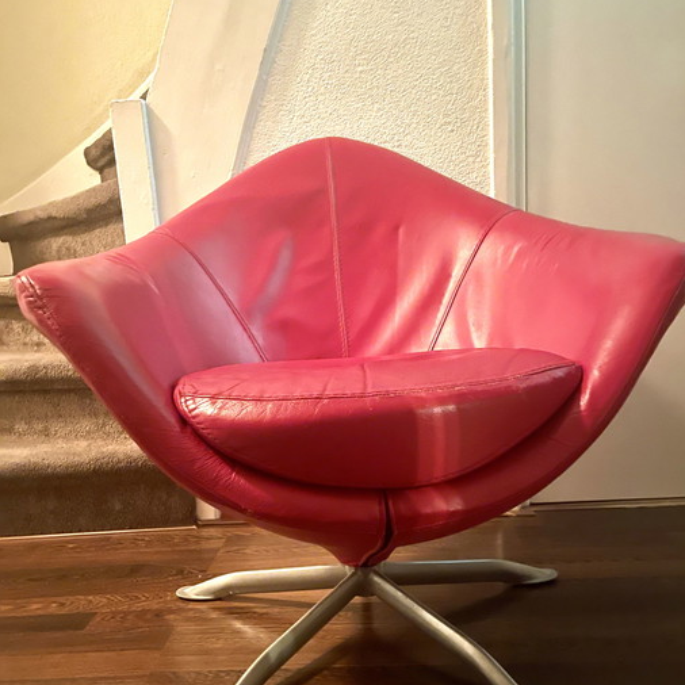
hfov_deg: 52.5
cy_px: 401
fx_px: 694
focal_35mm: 31
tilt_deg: -10.8
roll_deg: +2.9
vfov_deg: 52.3
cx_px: 344
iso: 800
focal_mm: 5.1
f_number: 1.6
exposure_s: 1/9
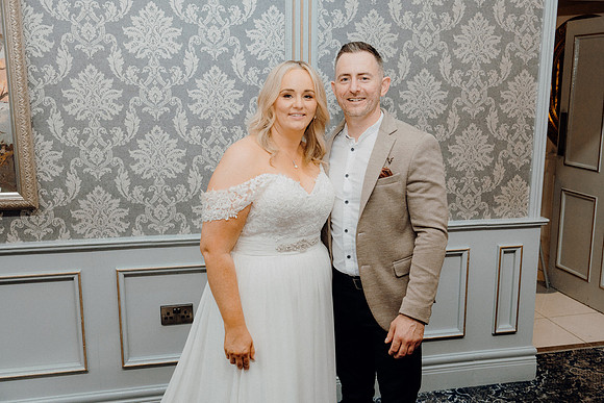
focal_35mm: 36
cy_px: 202
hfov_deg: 53.1
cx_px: 302
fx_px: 604
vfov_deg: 36.9
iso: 2500
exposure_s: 1/160
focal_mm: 36
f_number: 5
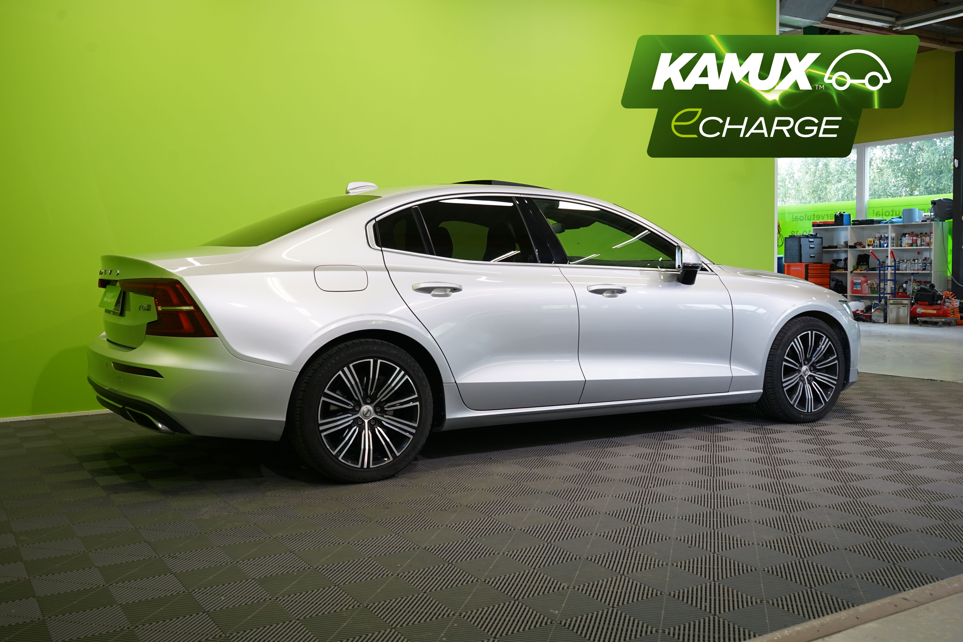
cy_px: 321
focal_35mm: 34
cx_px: 482
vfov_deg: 38.9
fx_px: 909
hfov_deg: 55.8
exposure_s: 1/30
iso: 400
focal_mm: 34
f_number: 6.3
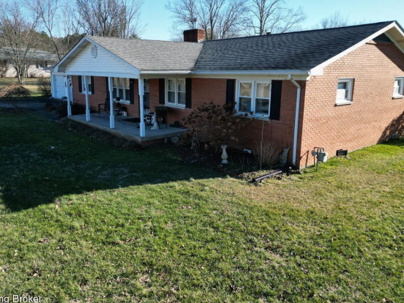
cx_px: 189
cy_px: 132
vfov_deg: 48.1
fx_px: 338
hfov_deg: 61.6
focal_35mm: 29
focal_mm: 6.72
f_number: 1.7
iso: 150
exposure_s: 1/2000
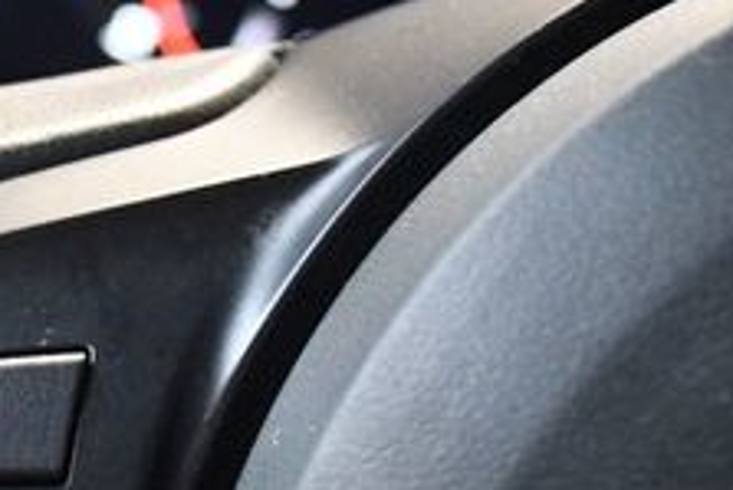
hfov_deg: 22.2
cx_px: -85
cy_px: 487
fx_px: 1752
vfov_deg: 15.6
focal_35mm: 86
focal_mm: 20
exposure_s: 1/60
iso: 9000
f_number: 3.8
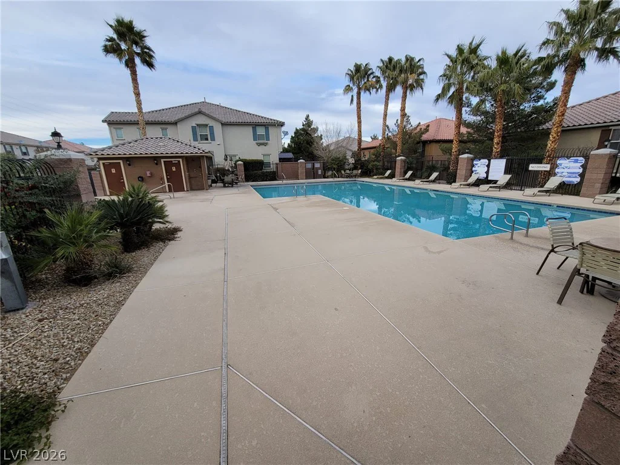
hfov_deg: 106.2
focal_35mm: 13
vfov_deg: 89.9
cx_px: 310
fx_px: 233
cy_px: 232
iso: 64
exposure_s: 1/701
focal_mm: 2.2
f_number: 2.2
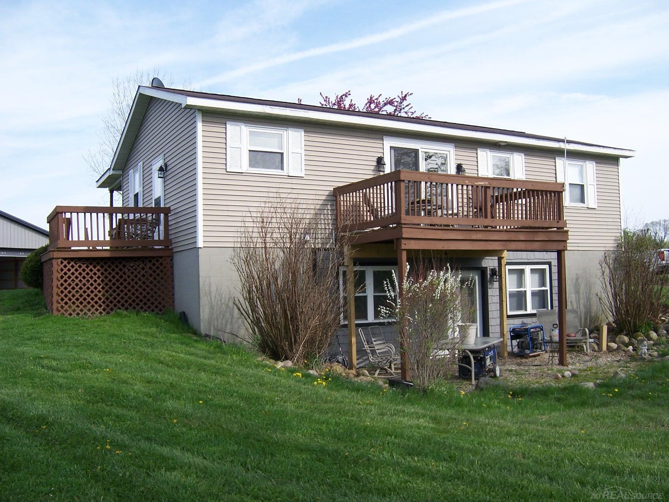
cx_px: 334
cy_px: 251
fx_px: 638
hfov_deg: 55.4
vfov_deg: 42.9
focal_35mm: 33
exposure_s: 1/500
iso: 80
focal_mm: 5.5
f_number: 3.4
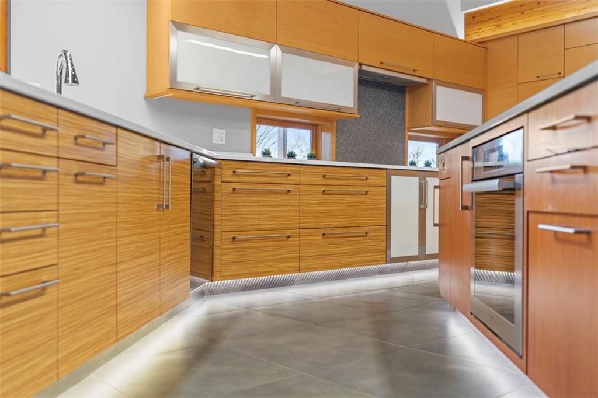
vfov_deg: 37.8
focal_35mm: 35
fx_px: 581
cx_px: 299
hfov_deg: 54.4
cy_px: 199
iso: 320
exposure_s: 1/6
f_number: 2.8
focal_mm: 35
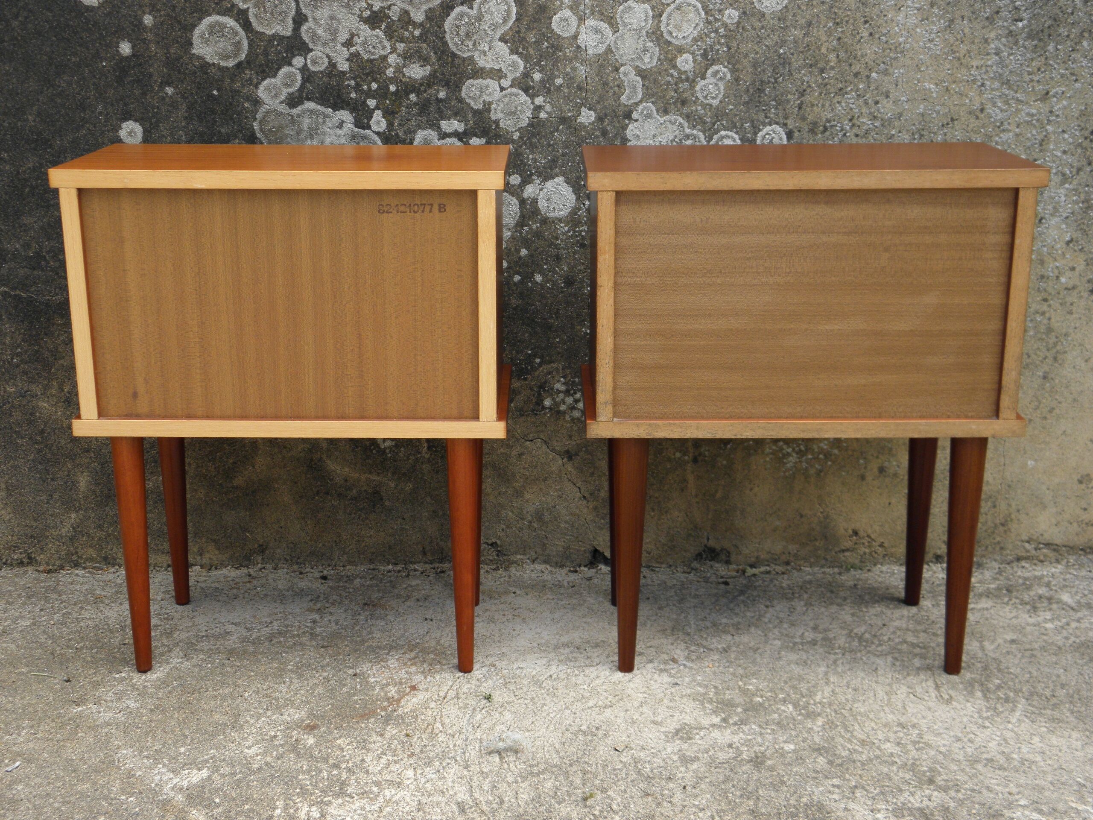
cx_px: 546
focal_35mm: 44
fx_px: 1389
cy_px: 410
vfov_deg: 32.9
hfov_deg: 42.9
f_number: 3.9
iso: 100
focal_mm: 7.9
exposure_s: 1/160
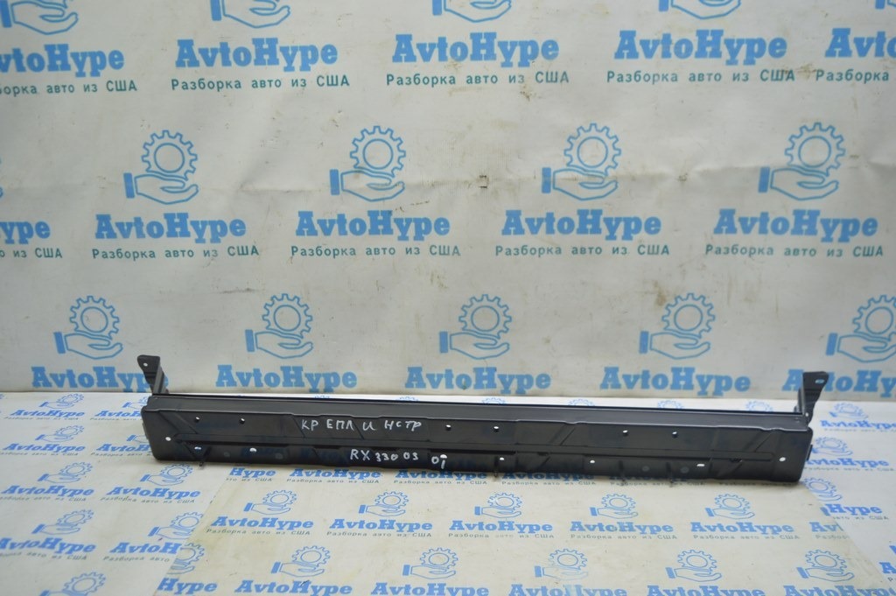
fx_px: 746
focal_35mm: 30
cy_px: 298
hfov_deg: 62.0
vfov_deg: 43.5
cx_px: 448
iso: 400
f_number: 3.8
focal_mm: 20
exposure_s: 1/50
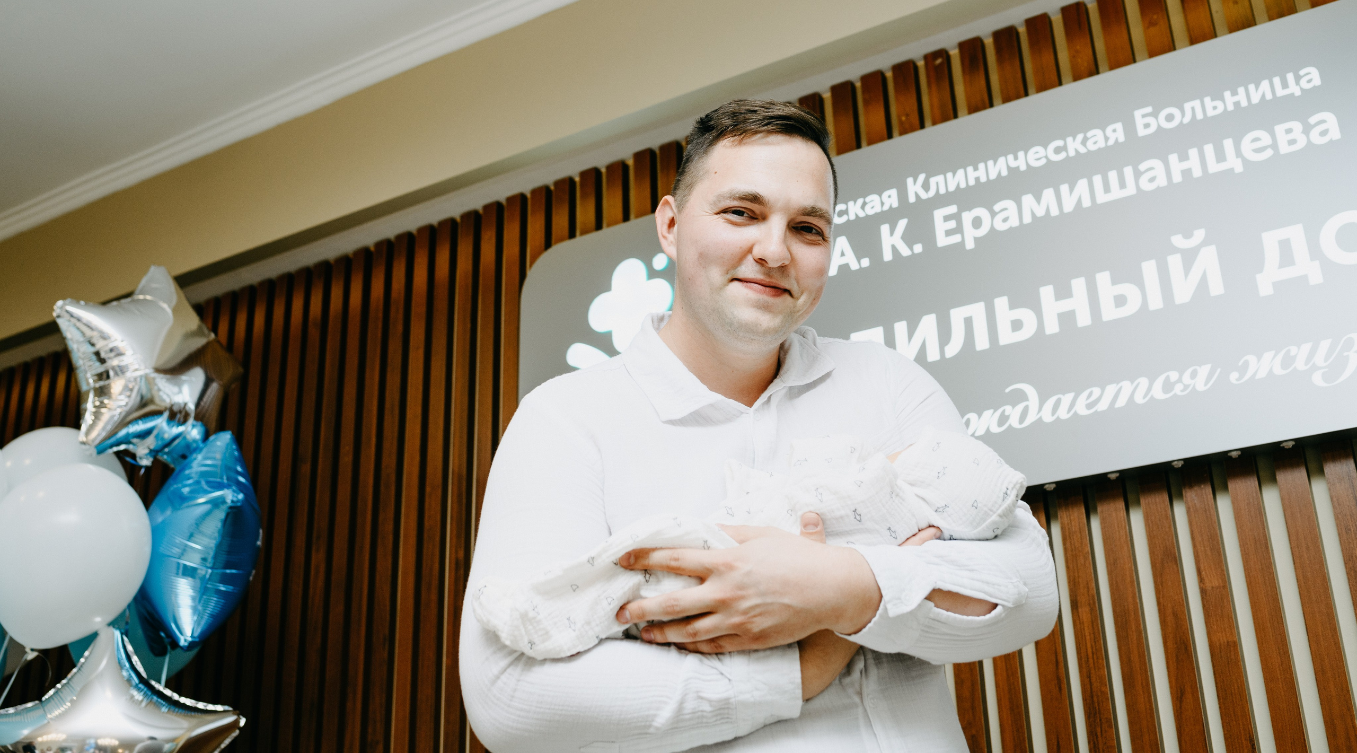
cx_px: 629
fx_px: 1458
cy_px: 253
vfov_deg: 28.8
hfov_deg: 49.9
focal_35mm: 41
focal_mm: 35
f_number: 4
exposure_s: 1/160
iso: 200
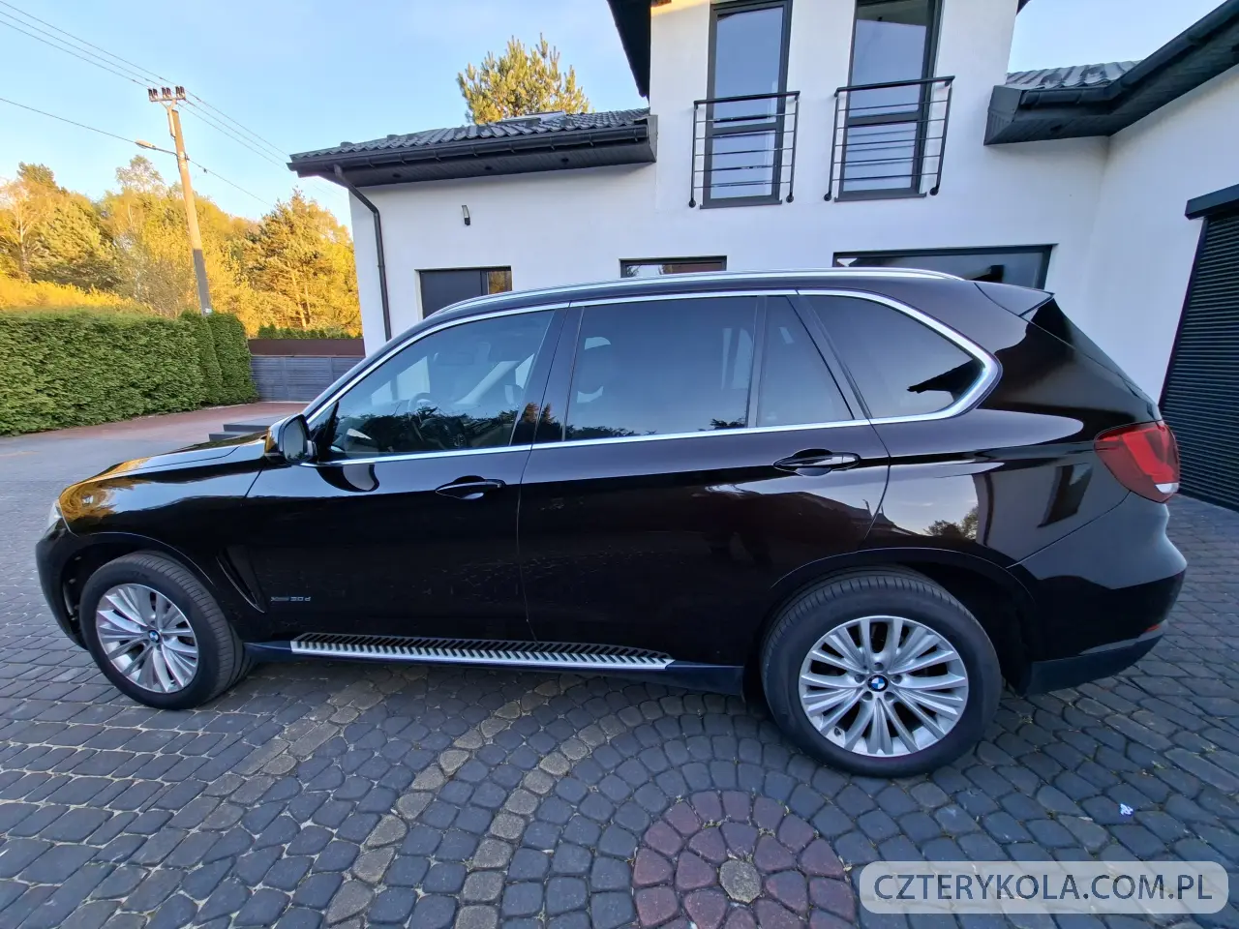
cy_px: 464
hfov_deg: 106.2
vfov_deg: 89.9
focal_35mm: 13
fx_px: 465
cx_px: 620
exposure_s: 1/60
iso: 40
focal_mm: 1.74
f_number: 2.2
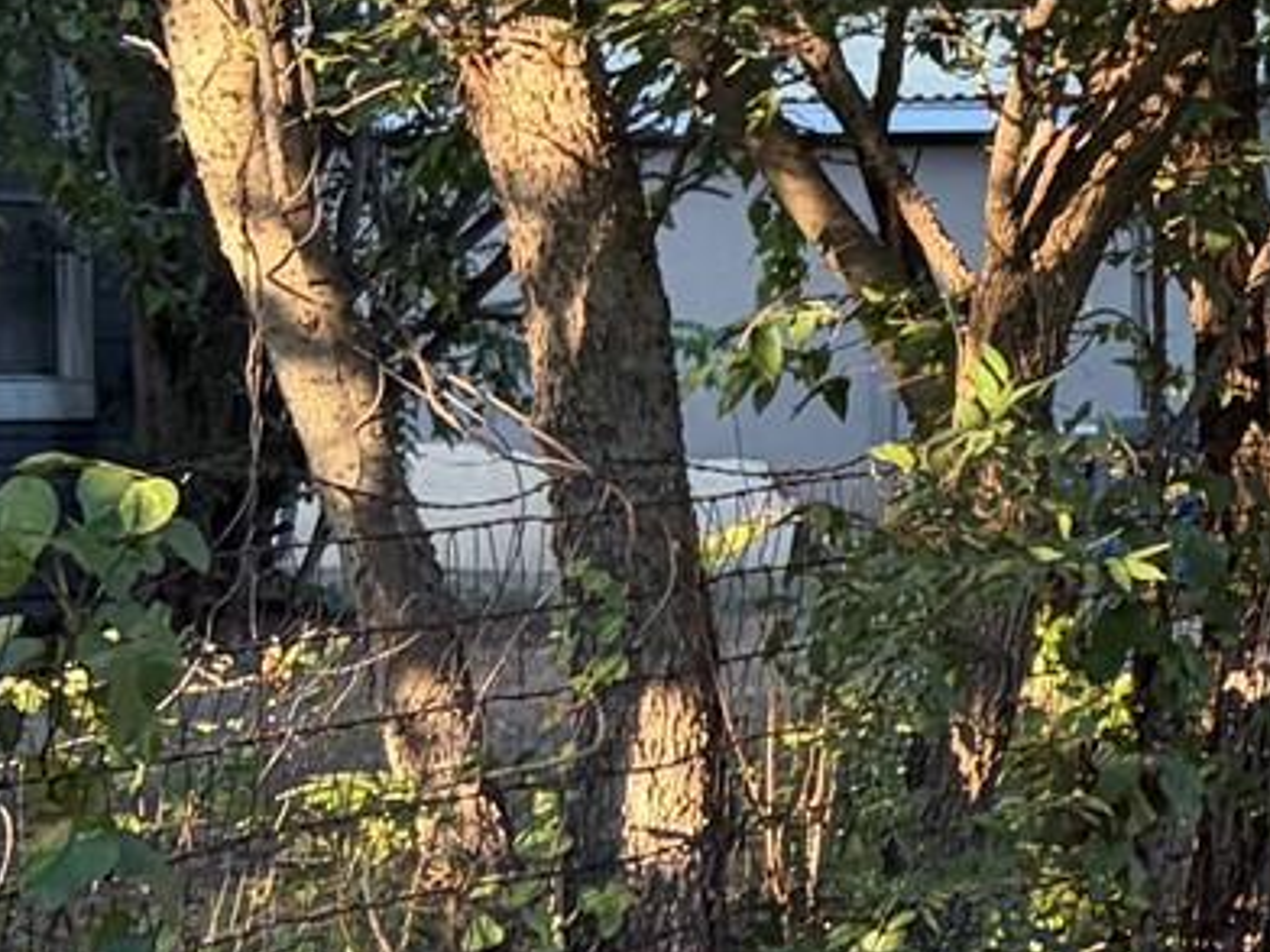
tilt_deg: -2.5
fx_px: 4990
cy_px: 635
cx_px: 3075
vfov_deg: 10.9
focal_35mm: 136
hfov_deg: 11.8
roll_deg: -0.8
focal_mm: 5.96
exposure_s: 1/146
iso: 125
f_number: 1.6
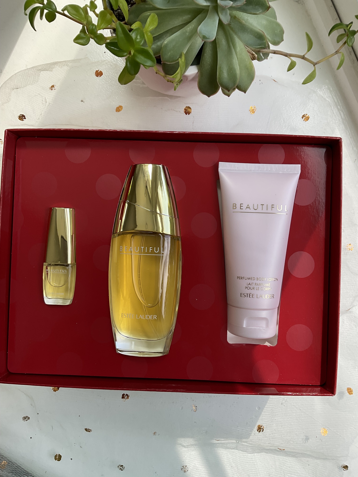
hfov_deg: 48.2
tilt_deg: -88.7
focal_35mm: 29
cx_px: 179
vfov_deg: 61.7
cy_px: 238
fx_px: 400
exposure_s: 1/120
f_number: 1.8
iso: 32
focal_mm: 3
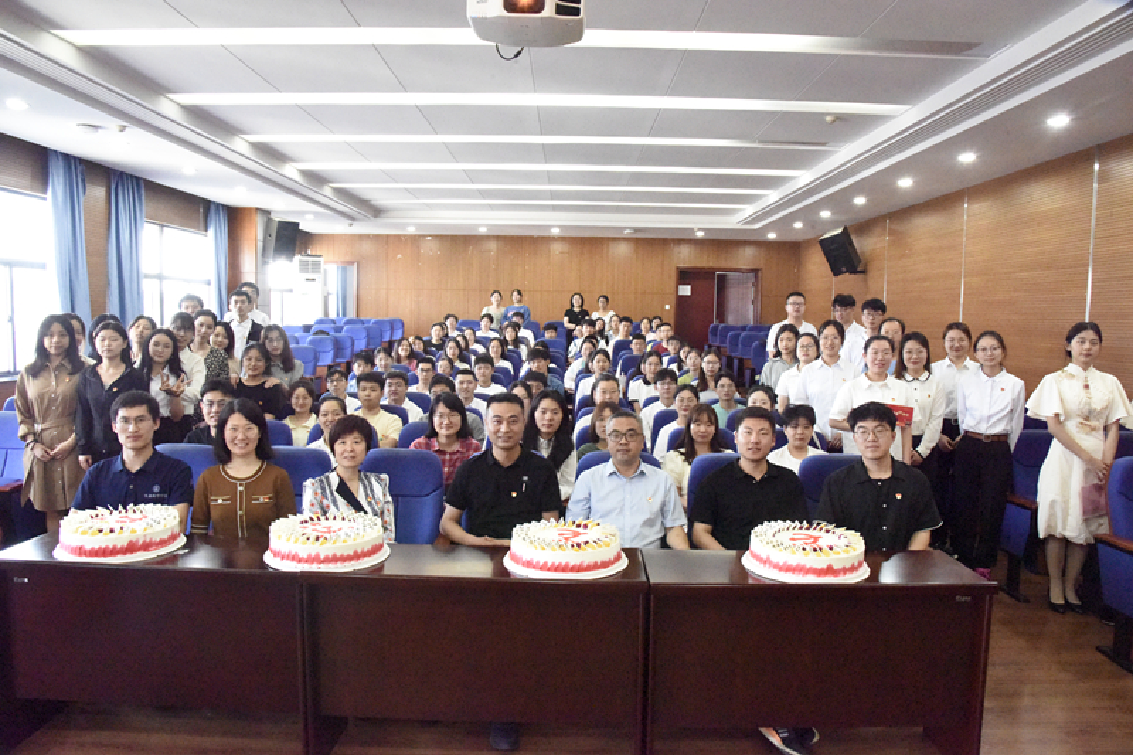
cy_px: 378
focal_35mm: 24
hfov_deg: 73.8
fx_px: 755
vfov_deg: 53.1
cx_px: 566
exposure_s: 1/60
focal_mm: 24
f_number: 16
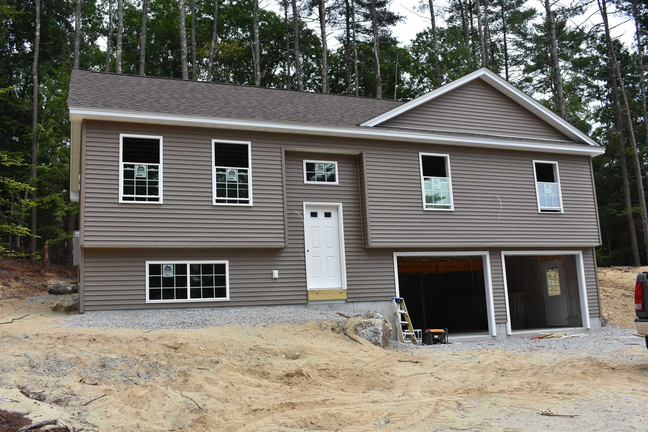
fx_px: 621
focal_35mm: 34
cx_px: 324
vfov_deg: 38.4
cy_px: 216
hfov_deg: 55.1
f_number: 8
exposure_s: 1/500
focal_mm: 23
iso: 220
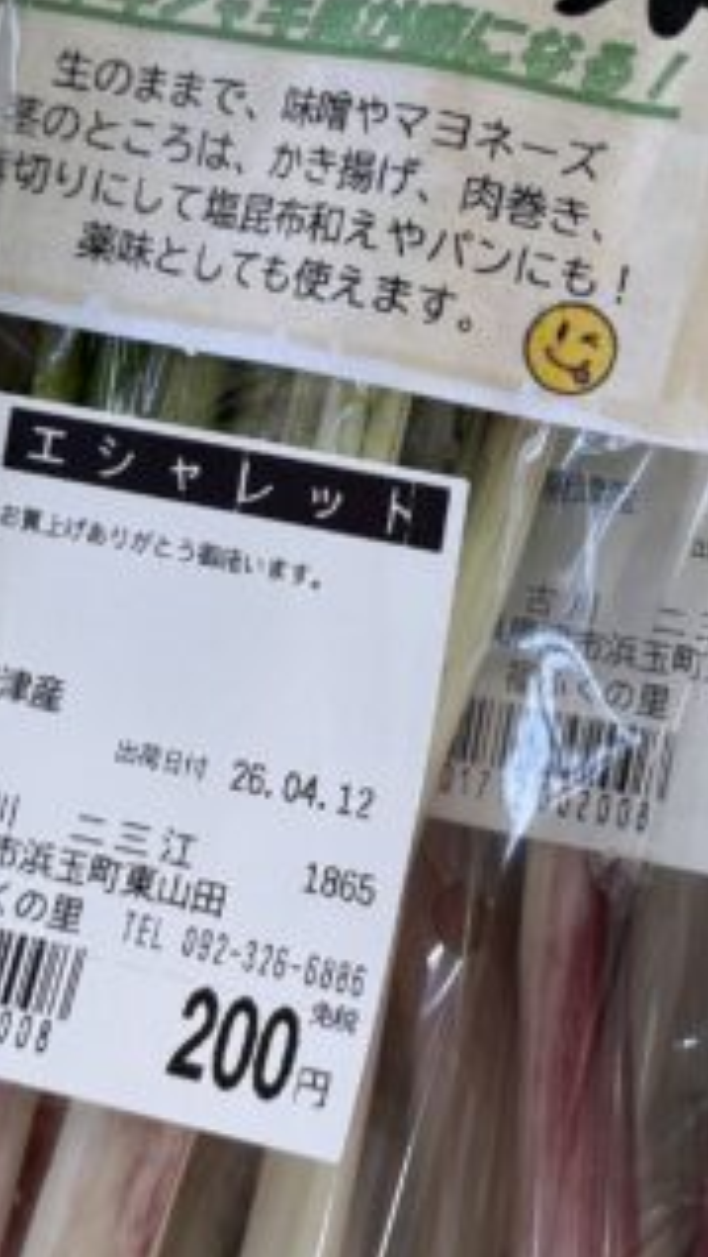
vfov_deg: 26.7
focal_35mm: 79
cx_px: 526
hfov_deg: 15.2
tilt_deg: -41.6
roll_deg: -4.4
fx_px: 2635
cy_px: 451
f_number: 1.78
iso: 100
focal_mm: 6.76
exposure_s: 1/120
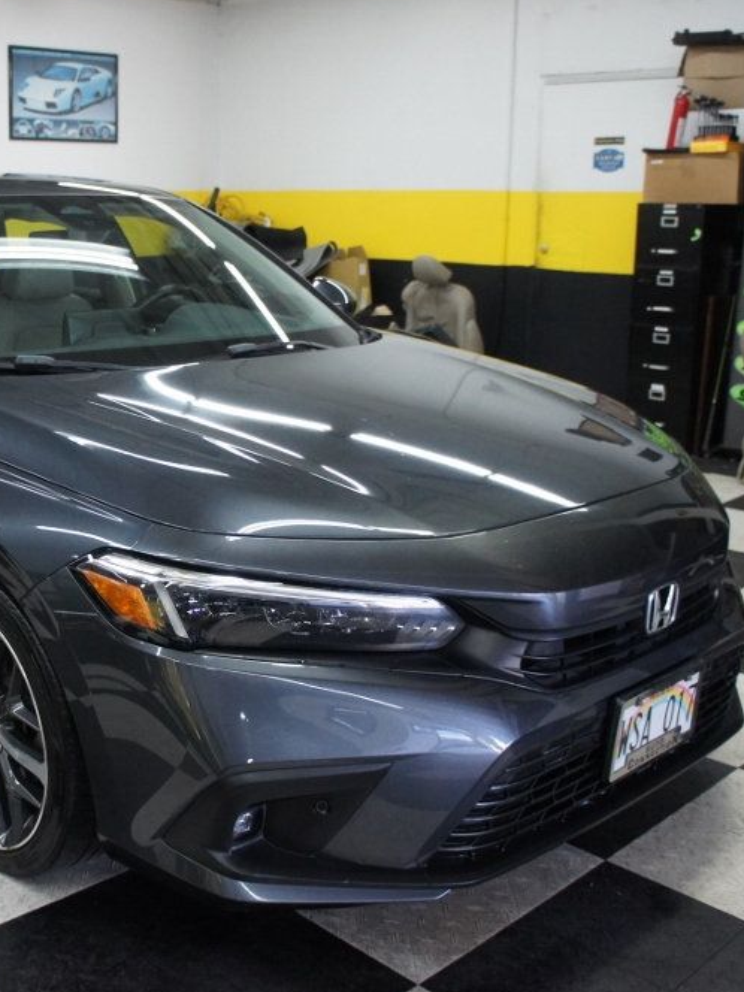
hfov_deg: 34.8
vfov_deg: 46.8
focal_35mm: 40
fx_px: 1146
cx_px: 149
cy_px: 495
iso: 1600
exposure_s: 1/250
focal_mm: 18
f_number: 3.5
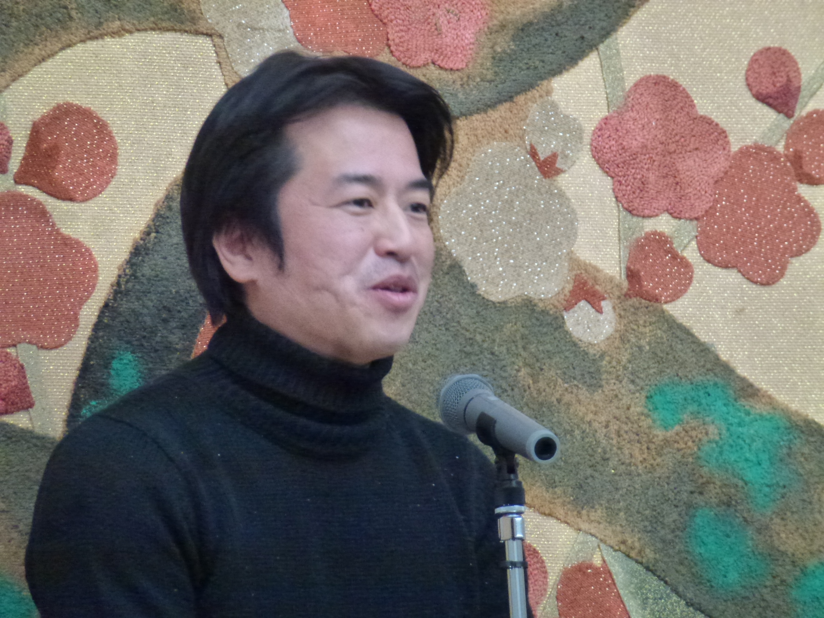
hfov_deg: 5.6
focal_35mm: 355
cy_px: 309
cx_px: 412
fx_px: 8450
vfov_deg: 4.2
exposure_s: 1/30
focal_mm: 63.6
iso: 800
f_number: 5.9
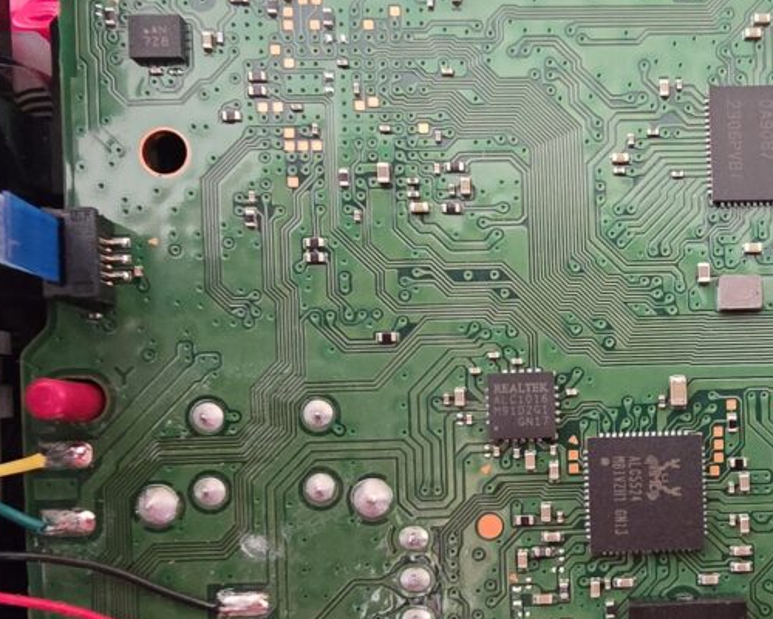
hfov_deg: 57.0
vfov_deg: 52.6
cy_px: 461
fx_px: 595
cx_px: 694
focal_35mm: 26
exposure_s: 1/68
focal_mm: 2.2
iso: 800
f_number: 2.2
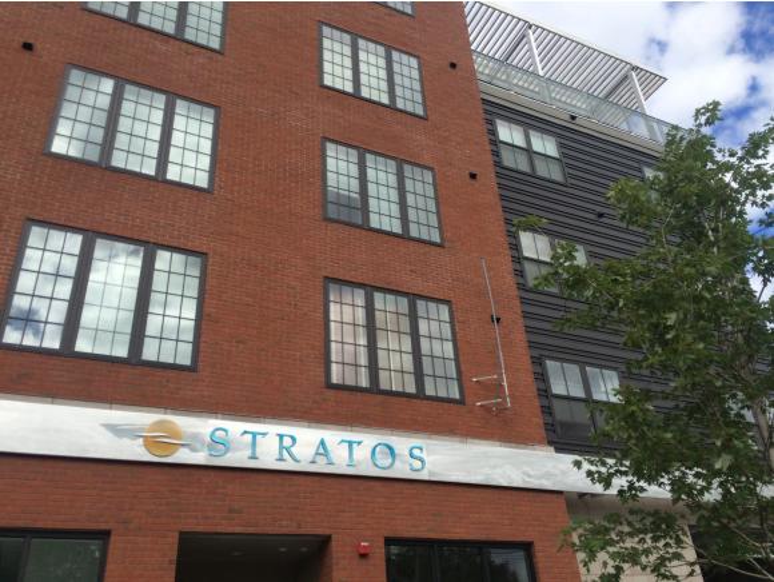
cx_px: 387
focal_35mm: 29
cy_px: 291
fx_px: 649
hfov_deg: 61.6
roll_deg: +5.7
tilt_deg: +29.8
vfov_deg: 48.3
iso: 32
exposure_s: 1/1709
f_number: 2.2
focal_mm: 4.15
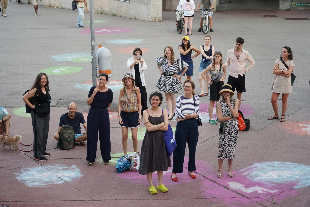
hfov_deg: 22.1
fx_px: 792
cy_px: 104
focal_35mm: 92
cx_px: 155
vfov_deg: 14.9
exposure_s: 1/320
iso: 640
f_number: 4
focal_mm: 92
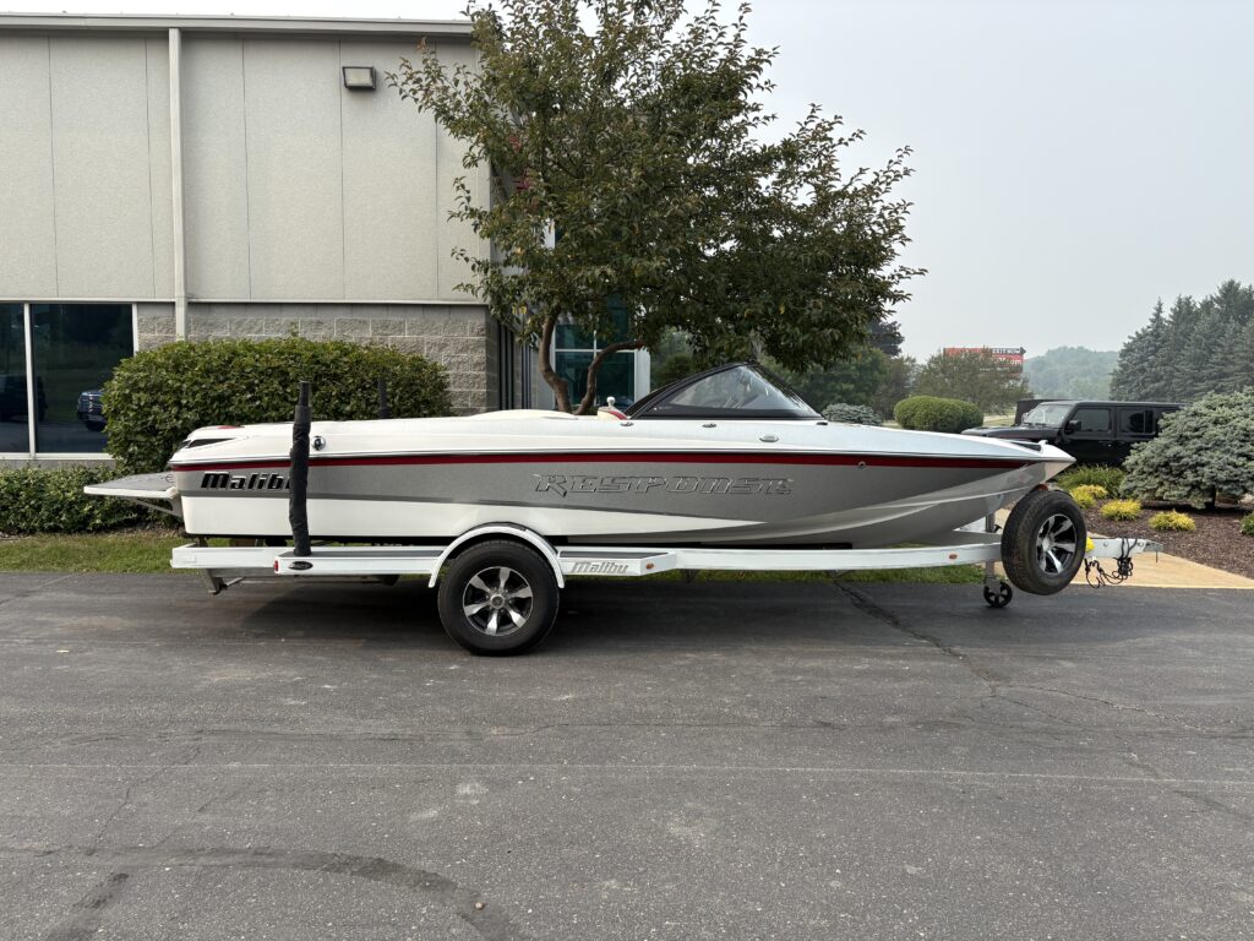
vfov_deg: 53.1
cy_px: 470
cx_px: 627
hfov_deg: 67.3
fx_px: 942
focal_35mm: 26
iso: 50
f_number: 1.6
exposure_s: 1/1901
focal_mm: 5.96
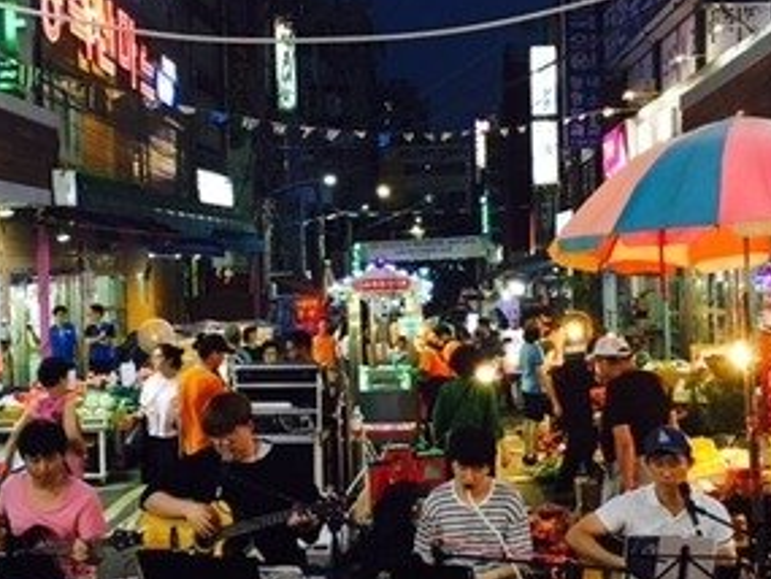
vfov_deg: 25.7
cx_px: 376
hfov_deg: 33.8
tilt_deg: -1.4
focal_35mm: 57
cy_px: 314
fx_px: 1270
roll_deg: +2.1
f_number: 2.2
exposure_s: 1/15
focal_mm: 4.15
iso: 80
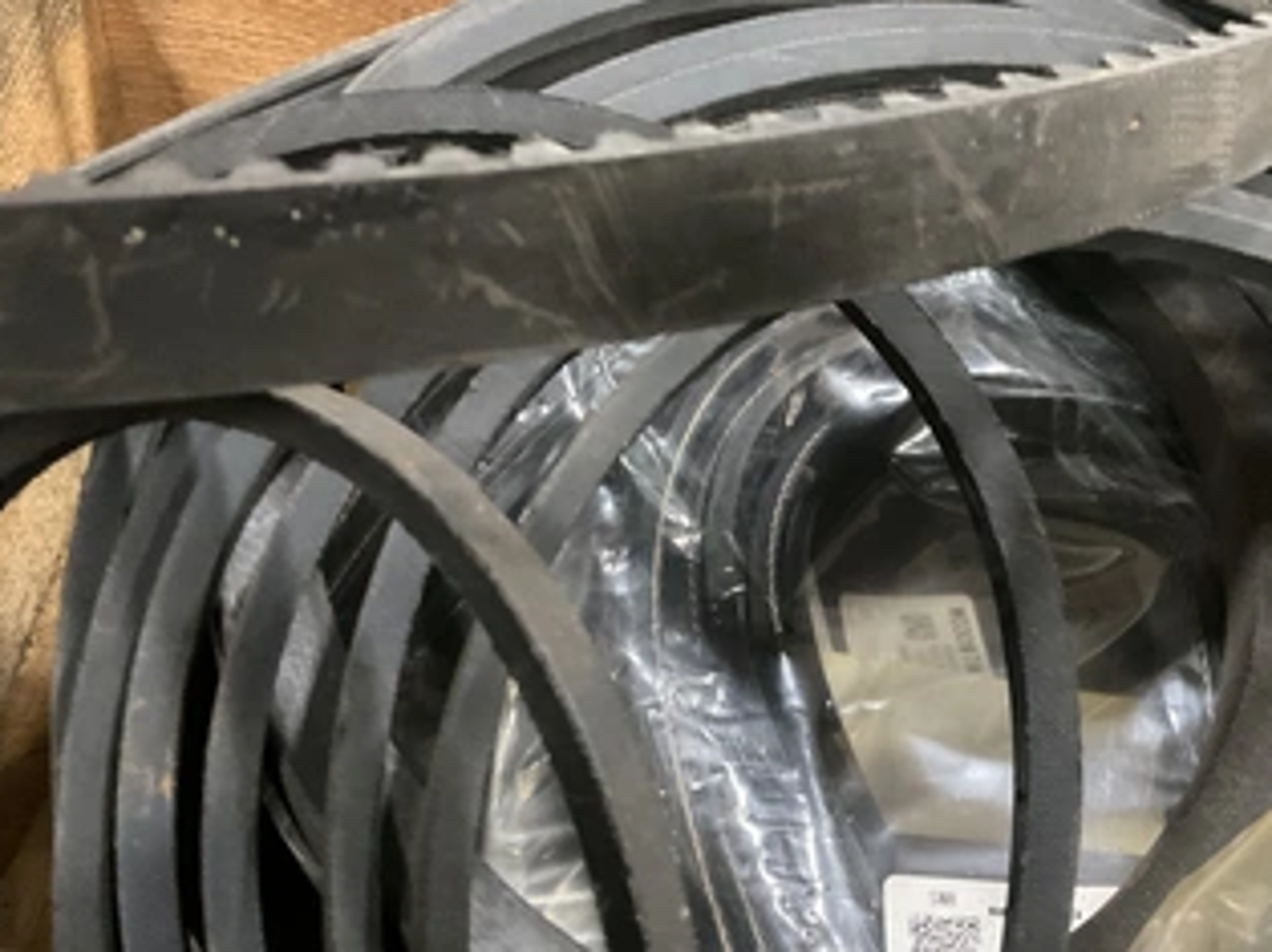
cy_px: 433
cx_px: 717
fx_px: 1359
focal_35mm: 37
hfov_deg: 50.0
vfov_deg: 38.6
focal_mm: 3
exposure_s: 1/24
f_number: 1.8
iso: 500
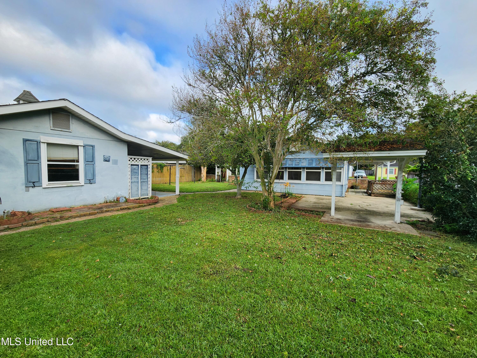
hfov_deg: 106.2
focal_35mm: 13
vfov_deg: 89.9
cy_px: 179
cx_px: 238
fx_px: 179
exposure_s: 1/497
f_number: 2.2
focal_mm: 2.2
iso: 50
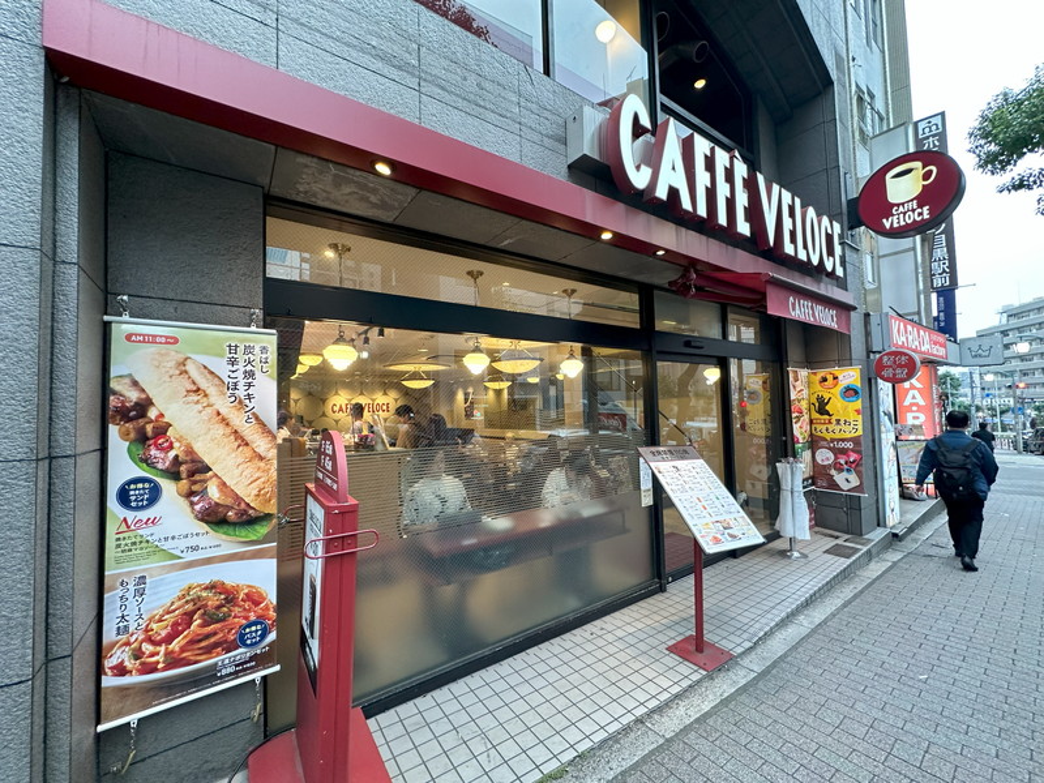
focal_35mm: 14
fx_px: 422
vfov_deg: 85.7
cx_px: 522
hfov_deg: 102.1
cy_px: 392
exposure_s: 1/100
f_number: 2.2
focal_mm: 2.22
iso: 250
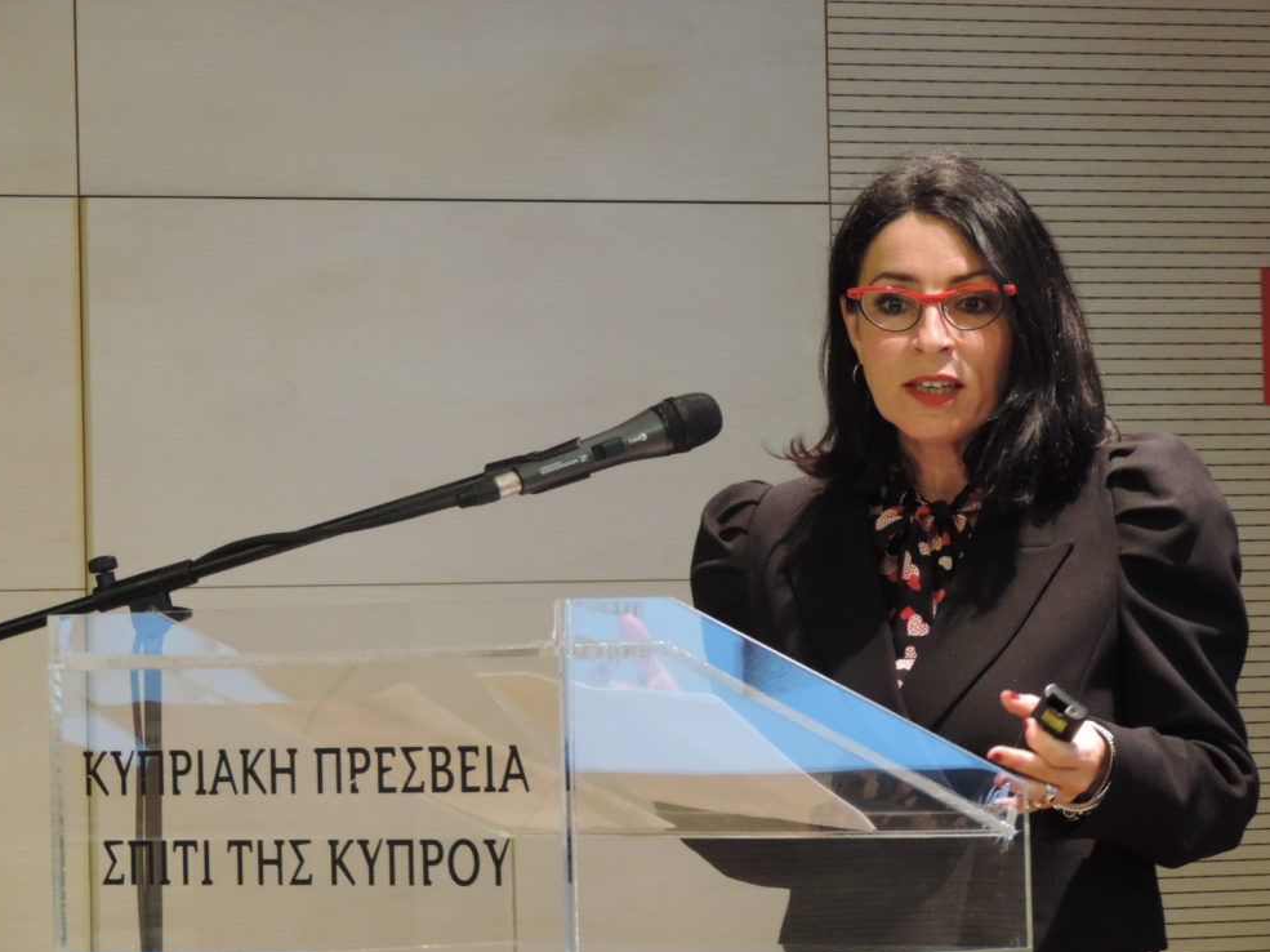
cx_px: 627
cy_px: 484
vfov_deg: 6.3
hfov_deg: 8.5
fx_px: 8582
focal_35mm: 234
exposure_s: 1/20
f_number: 4.6
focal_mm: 40.1
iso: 800
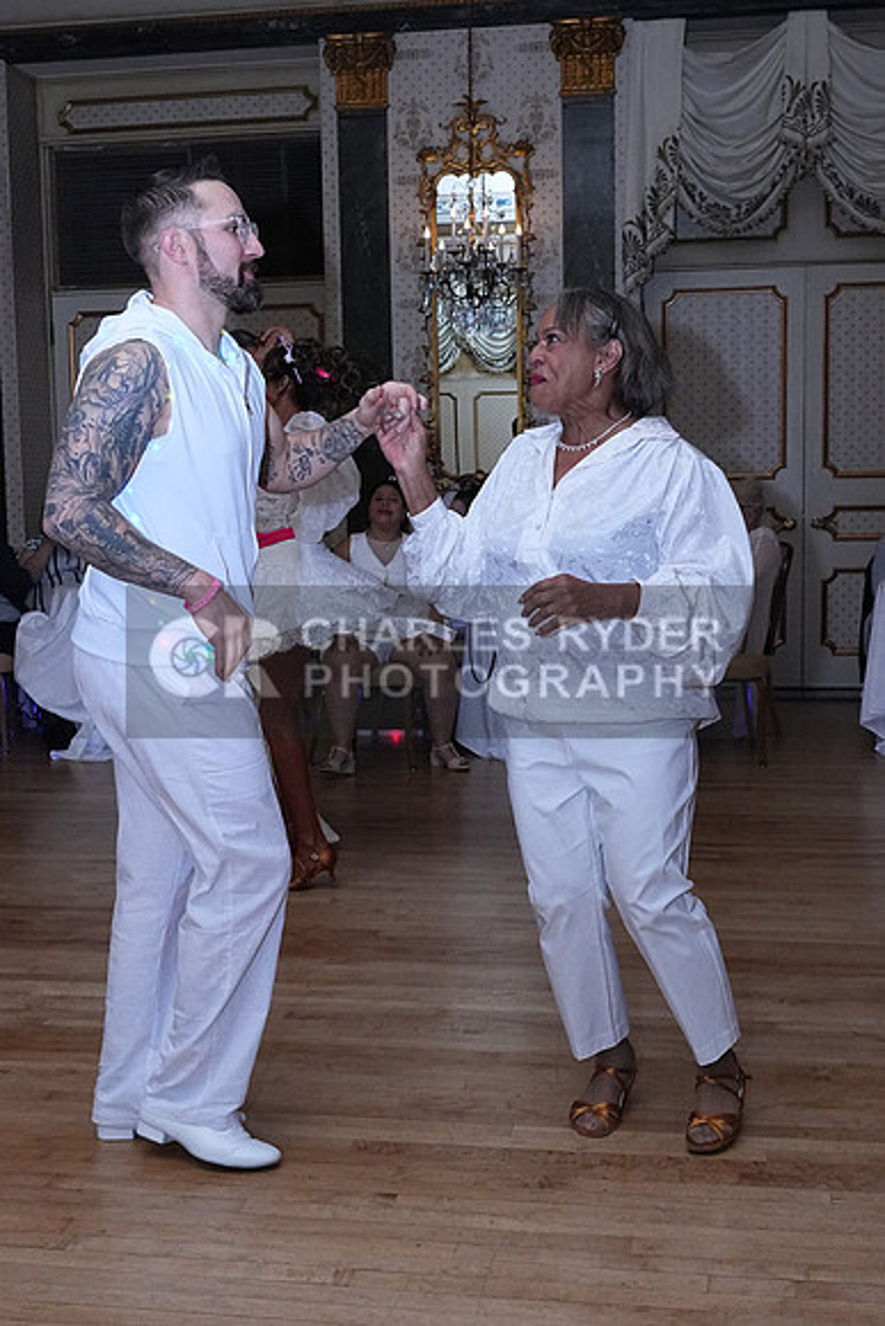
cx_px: 442
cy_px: 663
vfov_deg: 45.4
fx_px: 1585
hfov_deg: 31.2
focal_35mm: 43
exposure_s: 1/200
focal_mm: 29
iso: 5000
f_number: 7.1
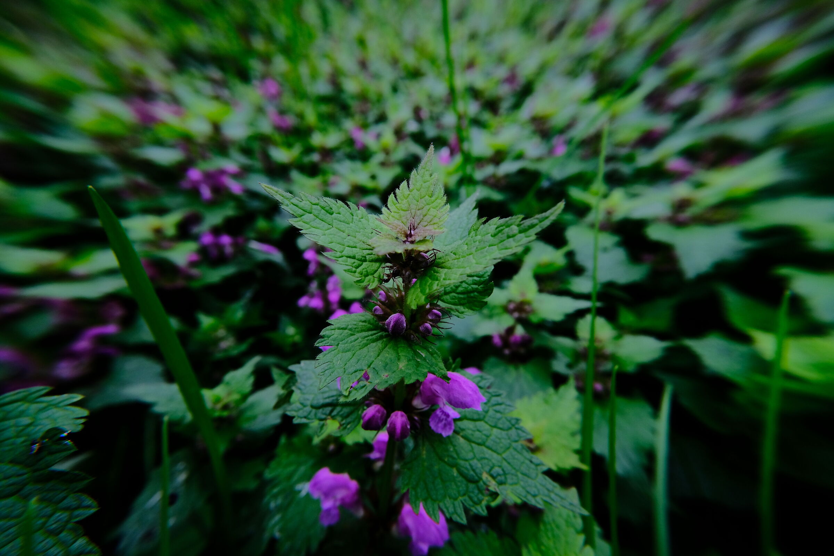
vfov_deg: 77.3
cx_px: 417
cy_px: 278
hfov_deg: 100.4
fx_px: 347
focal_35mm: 15
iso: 640
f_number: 7.1
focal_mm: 10
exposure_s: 1/125
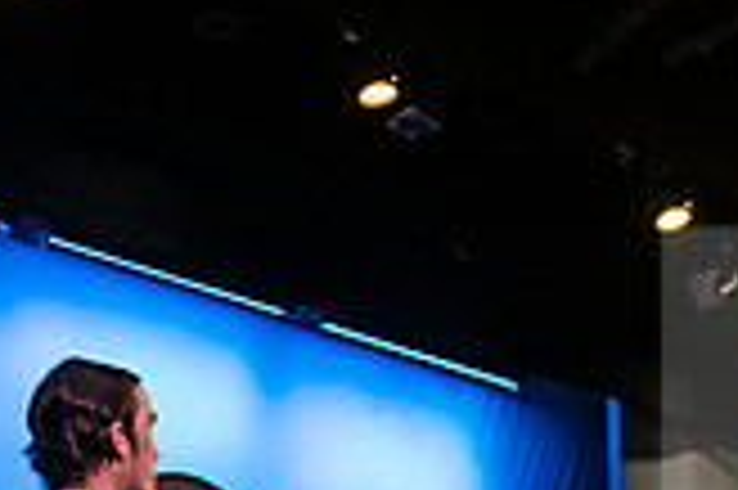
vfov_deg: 10.6
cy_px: 771
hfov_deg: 16.5
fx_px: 2539
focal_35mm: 124
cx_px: 526
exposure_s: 1/160
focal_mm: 35
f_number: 3.2
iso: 2500
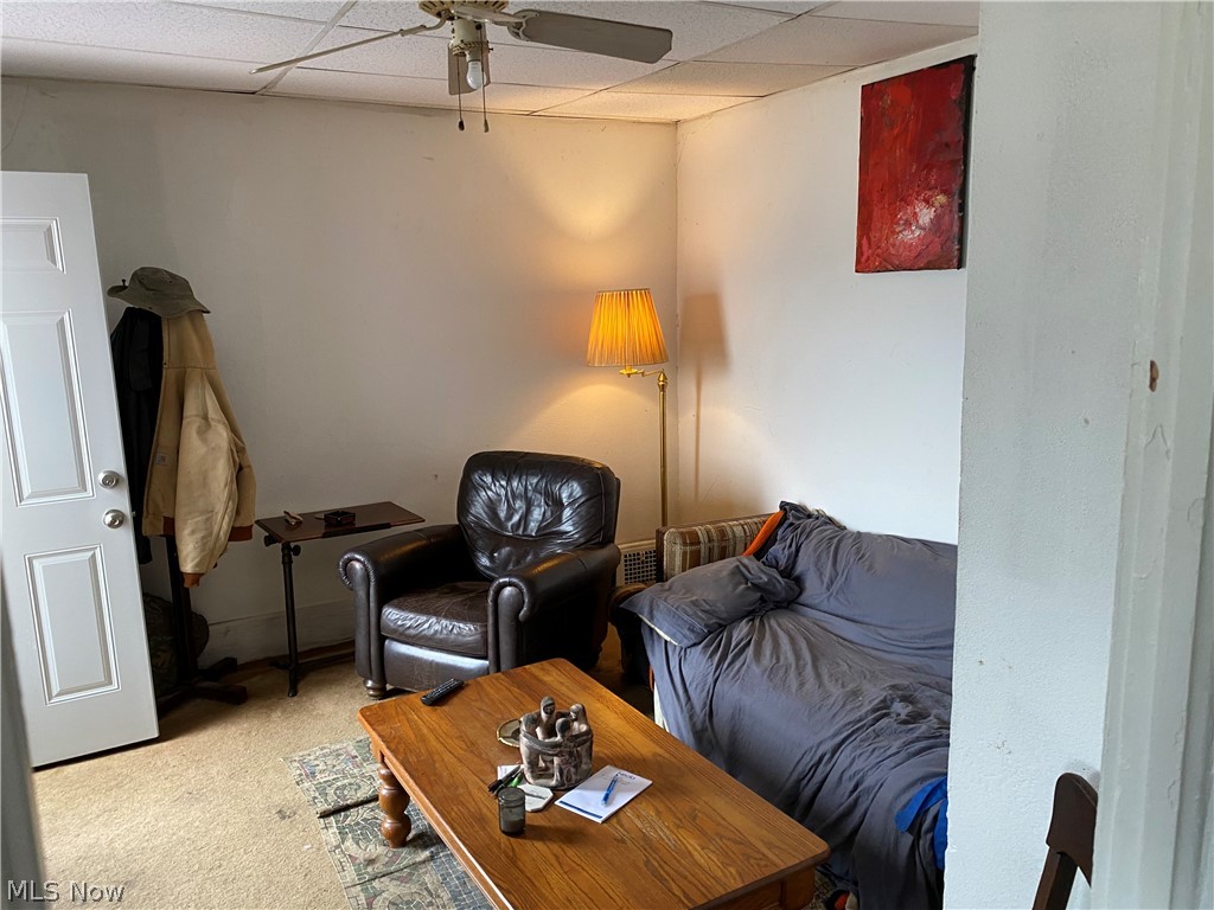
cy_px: 455
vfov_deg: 53.1
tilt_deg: -9.9
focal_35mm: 26
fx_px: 912
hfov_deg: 67.3
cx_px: 607
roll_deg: +0.4
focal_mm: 4.25
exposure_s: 1/60
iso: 125
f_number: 1.8
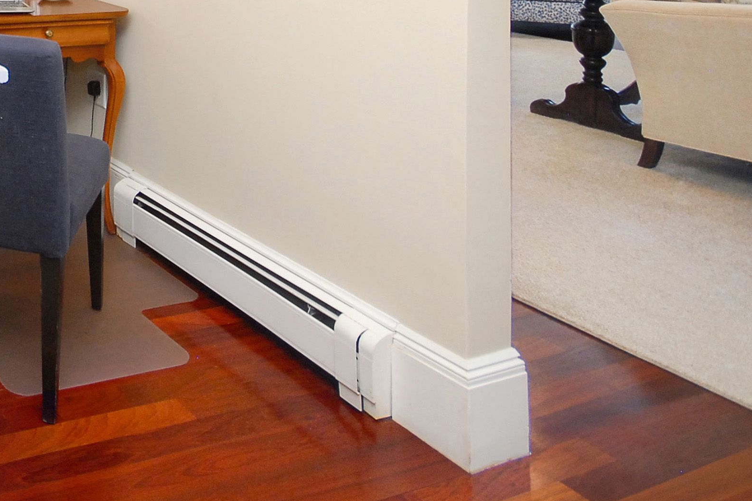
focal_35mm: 37
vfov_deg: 30.9
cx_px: -100
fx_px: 773
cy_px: -85
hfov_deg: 40.4
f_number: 5
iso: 400
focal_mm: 10
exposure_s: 1/30
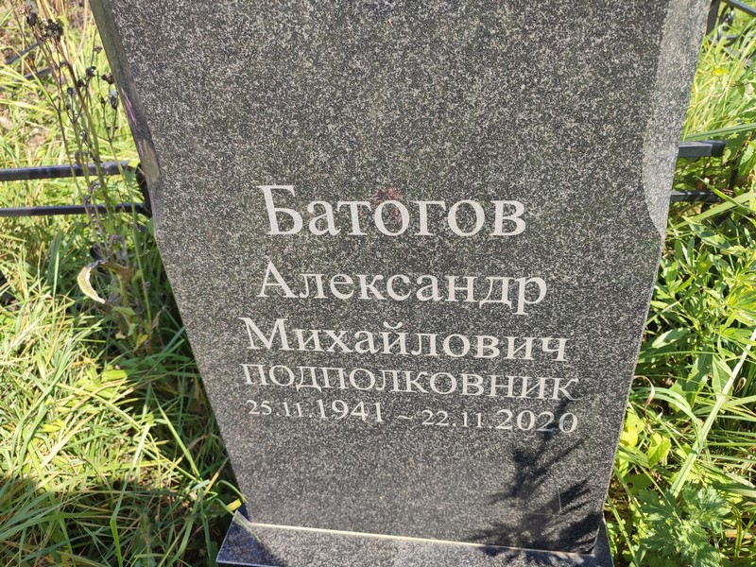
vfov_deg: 54.9
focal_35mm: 25
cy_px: 284
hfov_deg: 69.4
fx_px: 546
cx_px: 378
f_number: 1.9
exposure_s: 1/208
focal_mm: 6.04
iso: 50
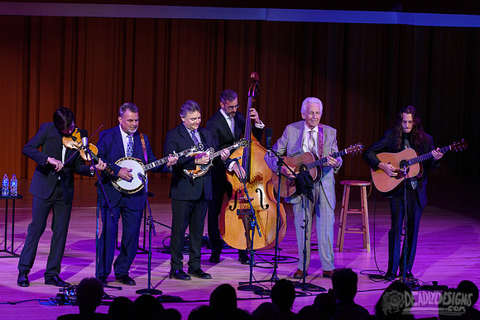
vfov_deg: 8.6
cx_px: 244
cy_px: 150
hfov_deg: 12.9
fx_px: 2122
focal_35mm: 159
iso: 2500
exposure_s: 1/500
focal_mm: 150
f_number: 5
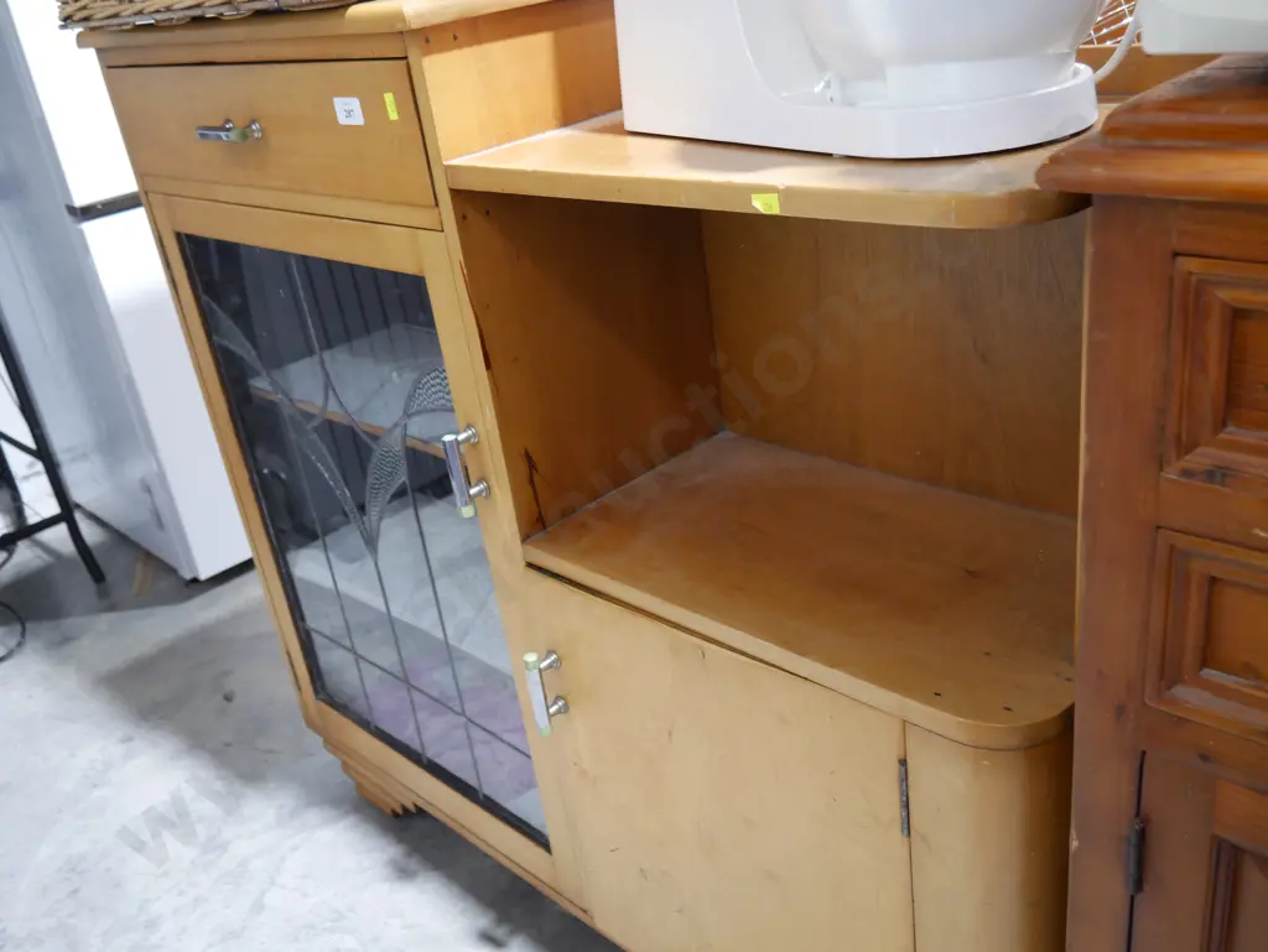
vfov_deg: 44.2
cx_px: 634
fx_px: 1173
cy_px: 476
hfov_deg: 56.8
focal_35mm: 32
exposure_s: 1/60
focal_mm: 16
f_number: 3.6
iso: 1600
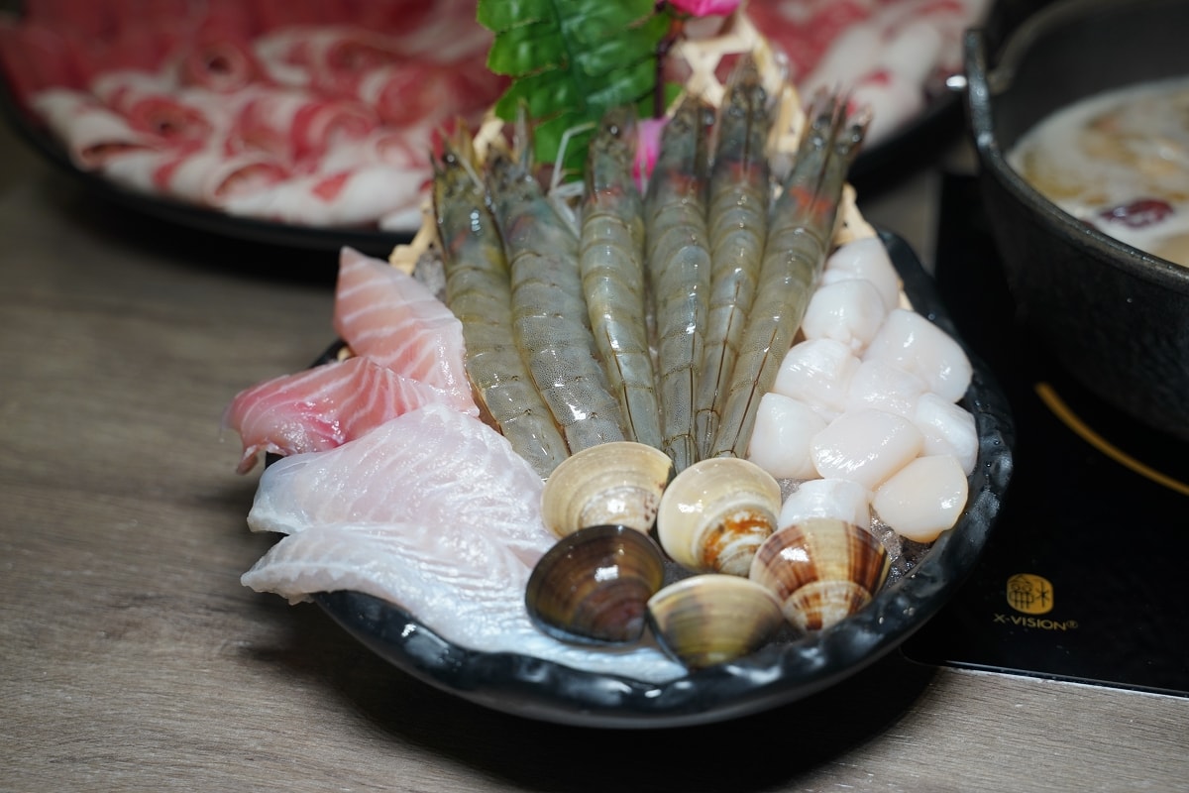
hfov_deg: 43.6
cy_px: 396
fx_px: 1486
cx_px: 594
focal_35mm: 45
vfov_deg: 29.9
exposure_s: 1/60
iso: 320
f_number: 4
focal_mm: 45
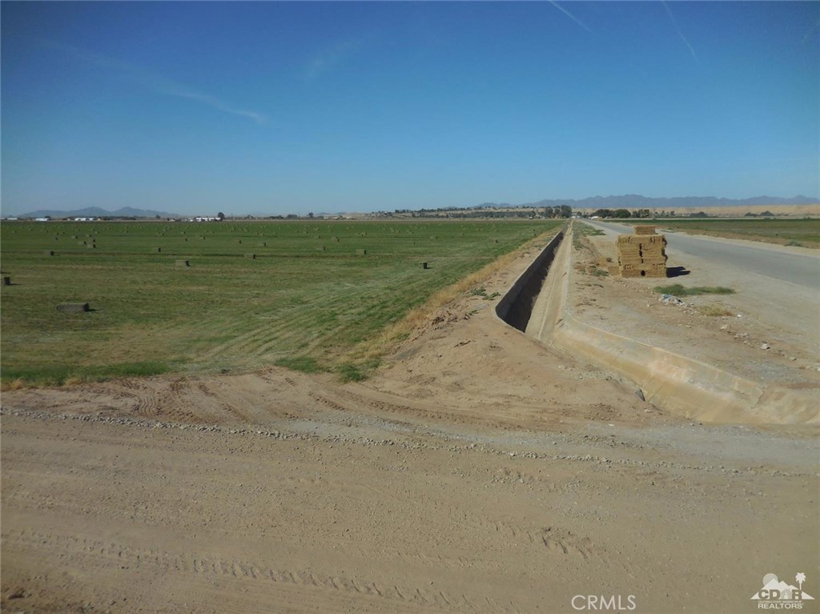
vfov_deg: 54.8
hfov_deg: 69.4
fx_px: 592
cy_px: 307
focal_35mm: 25
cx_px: 410
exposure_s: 1/1000
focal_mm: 4.5
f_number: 6.6
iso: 125
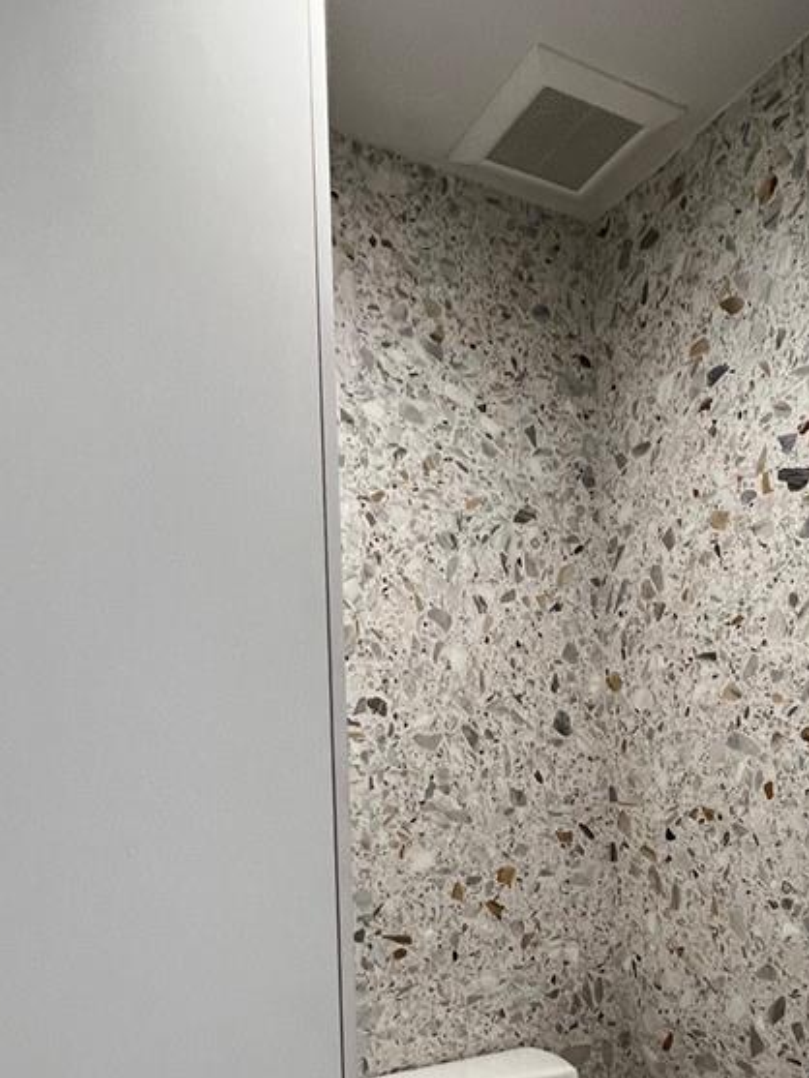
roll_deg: +1.9
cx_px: 499
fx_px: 872
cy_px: 784
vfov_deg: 60.6
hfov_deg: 49.3
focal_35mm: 28
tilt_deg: -0.3
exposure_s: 1/120
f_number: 1.8
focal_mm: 1.57
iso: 250
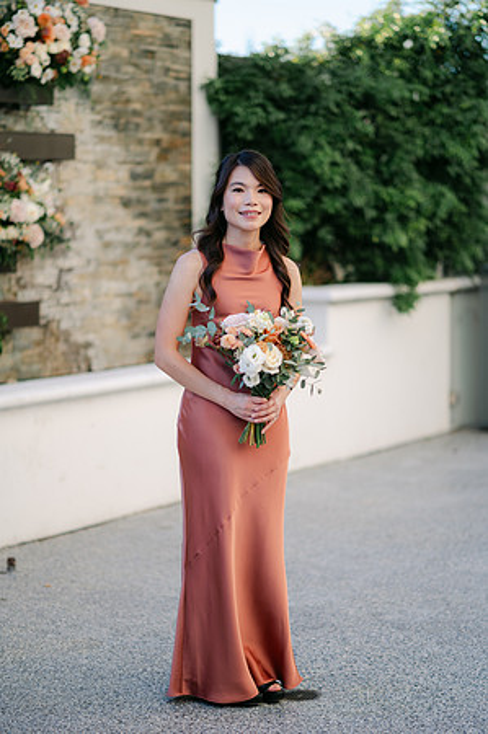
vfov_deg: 23.9
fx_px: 1732
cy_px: 367
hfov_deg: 16.0
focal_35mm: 85
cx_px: 244
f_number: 1.8
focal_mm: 85
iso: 100
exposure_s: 1/1250
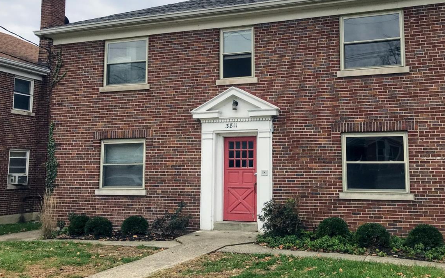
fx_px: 473
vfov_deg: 32.7
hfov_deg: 50.1
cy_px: 115
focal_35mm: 39
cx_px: 262
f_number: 1.8
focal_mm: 3.99
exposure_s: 1/535
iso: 20
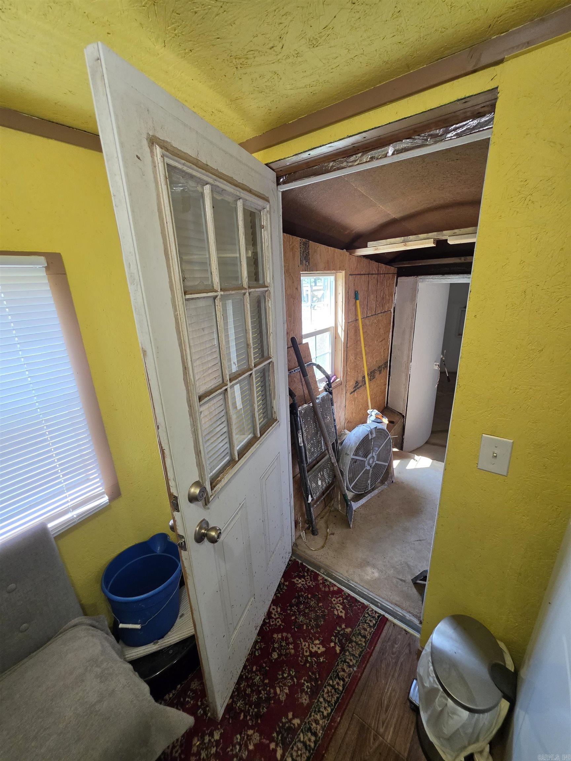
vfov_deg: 106.2
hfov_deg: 89.9
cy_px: 380
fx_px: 286
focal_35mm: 13
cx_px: 286
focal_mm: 2.2
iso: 160
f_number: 1.9
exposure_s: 1/120
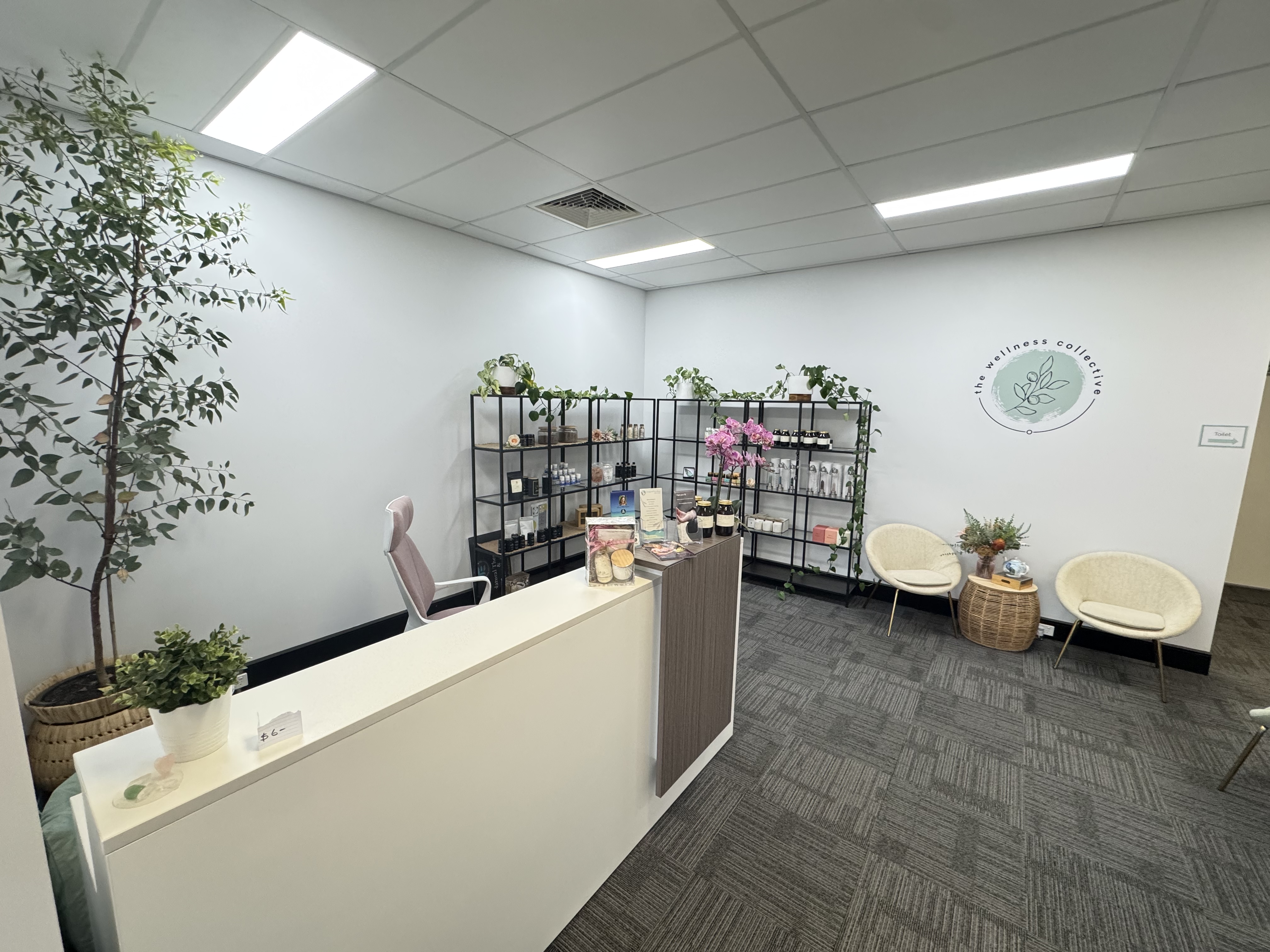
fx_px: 514
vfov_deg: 85.7
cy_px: 476
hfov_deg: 102.1
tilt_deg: -8.1
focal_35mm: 14
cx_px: 635
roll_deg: -1.0
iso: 250
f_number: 2.2
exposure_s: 1/100
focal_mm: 2.22
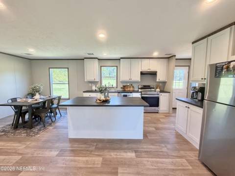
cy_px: 88
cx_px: 118
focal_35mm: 14
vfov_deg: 85.6
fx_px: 95
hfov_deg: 102.1
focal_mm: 2.22
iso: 250
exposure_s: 1/120
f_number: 2.2
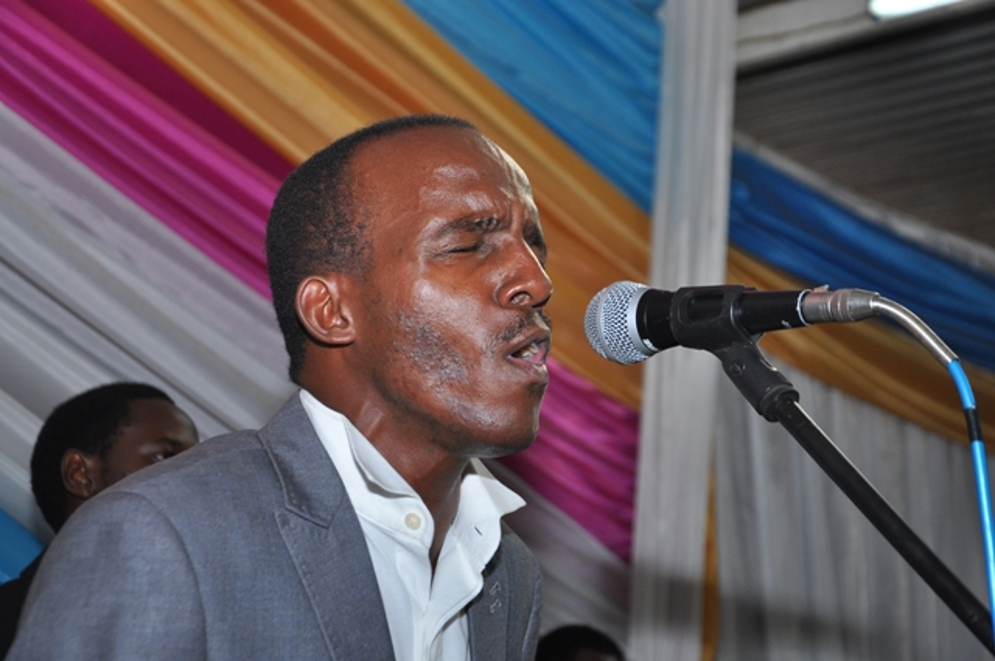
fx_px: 2402
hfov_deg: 23.4
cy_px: 330
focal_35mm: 87
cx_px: 498
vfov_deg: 15.7
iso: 500
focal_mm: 58
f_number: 5
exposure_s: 1/100
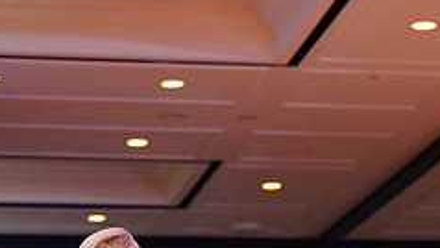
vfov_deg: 6.6
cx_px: 319
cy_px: 459
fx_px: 2089
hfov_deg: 12.0
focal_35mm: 179
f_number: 2.8
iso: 5000
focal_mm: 70
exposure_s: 1/500
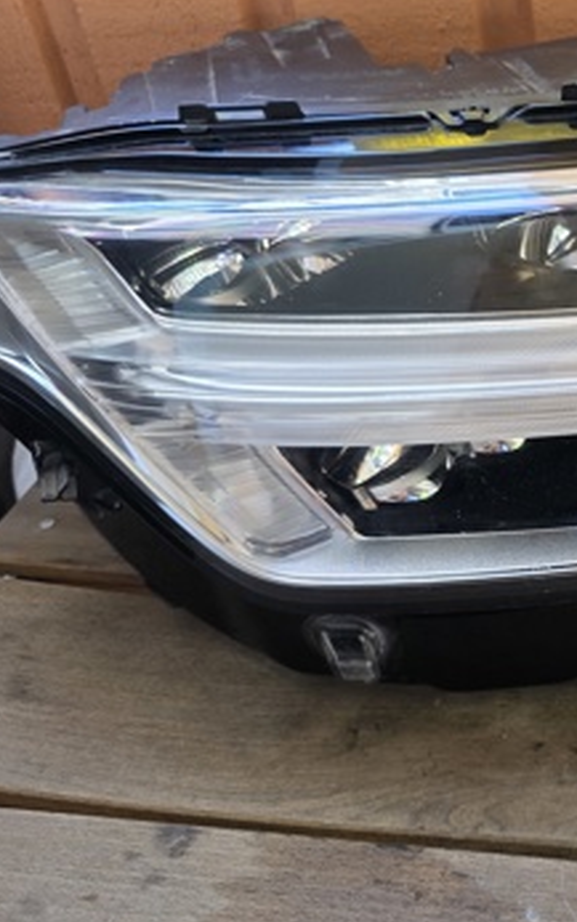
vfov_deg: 44.3
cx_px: 620
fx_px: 1132
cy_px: 401
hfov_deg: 26.5
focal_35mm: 45
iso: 100
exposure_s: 1/180
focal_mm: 6.3
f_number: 1.7
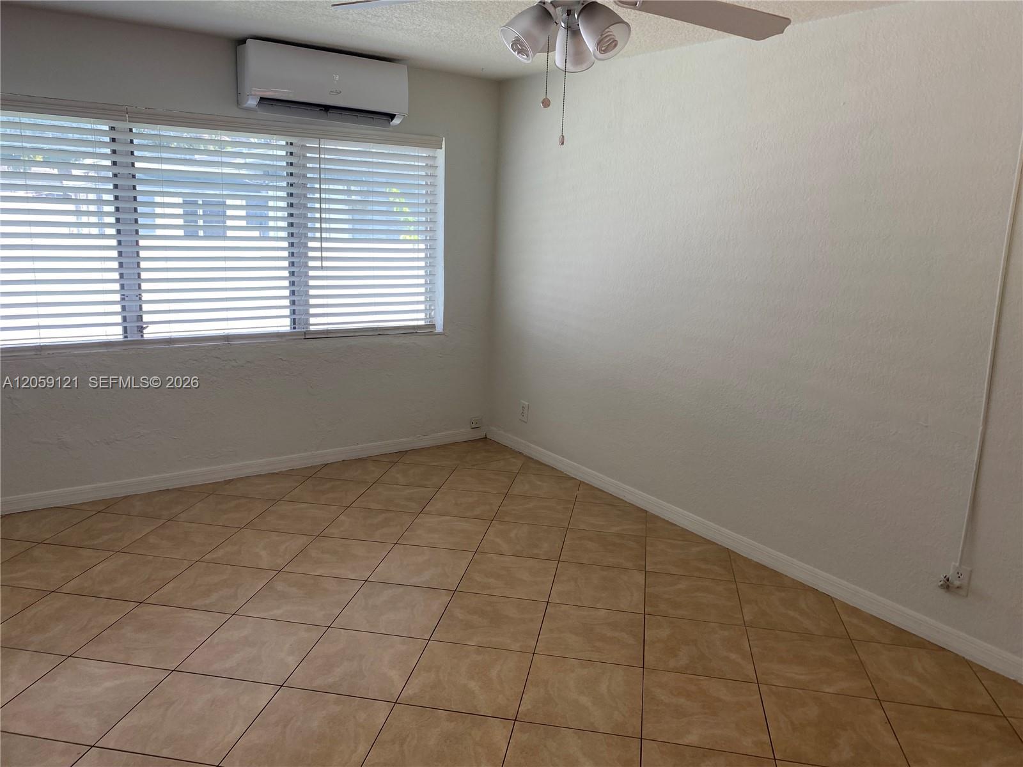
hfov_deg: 67.3
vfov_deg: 53.1
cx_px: 512
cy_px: 384
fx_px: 768
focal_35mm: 26
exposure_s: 1/121
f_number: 1.8
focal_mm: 4.25
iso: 40
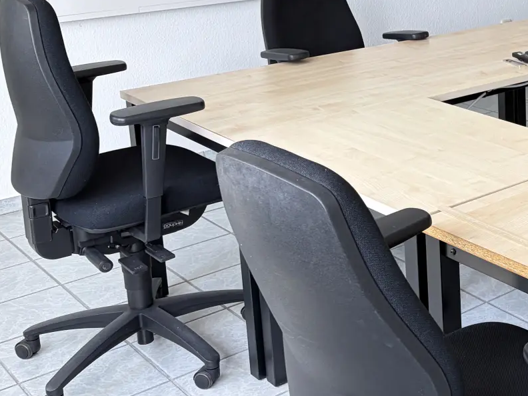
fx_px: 961
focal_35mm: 63
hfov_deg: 27.3
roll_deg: +1.2
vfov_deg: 22.7
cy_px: 39
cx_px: 623
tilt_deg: -12.1
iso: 64
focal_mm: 5.96
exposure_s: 1/121
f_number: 1.6
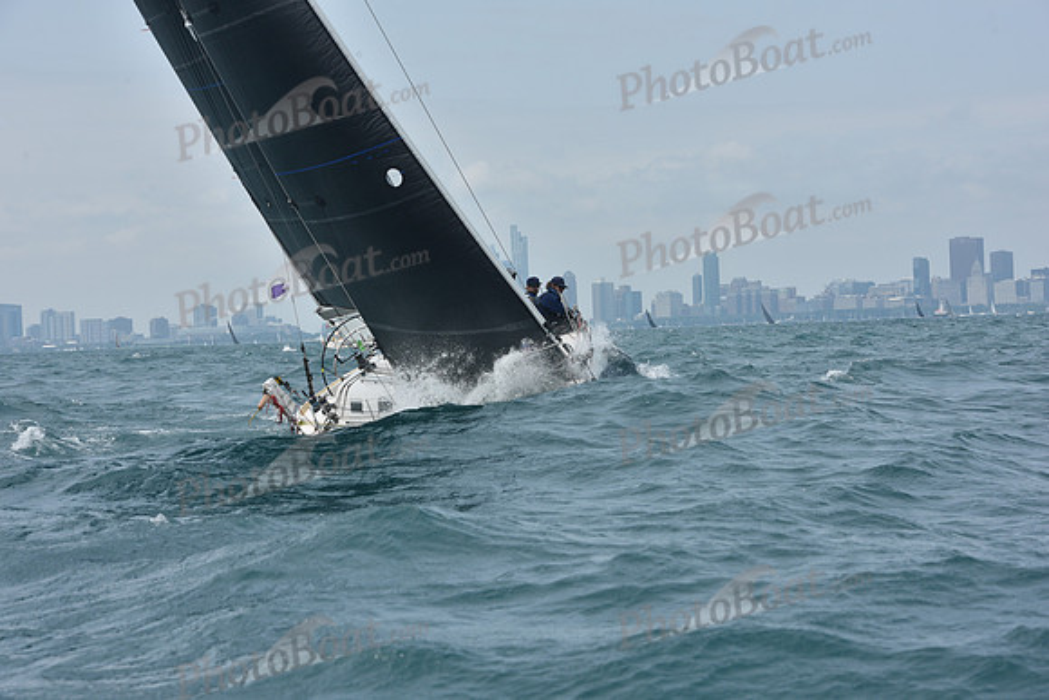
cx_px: 524
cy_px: 350
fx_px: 3206
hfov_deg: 18.6
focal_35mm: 110
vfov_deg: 12.5
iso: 250
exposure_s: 1/800
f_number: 11
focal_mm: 110
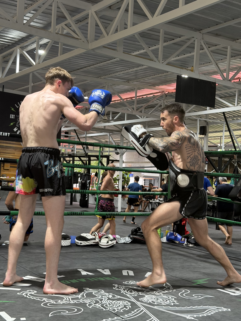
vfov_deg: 39.7
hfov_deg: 30.3
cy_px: 160
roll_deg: -3.7
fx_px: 446
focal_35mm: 48
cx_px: 120
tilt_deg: +0.2
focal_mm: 6.76
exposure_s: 1/100
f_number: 1.78
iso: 250
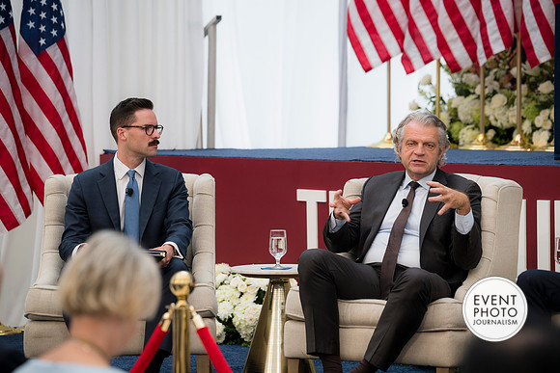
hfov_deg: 13.7
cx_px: 280
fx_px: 2334
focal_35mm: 150
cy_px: 186
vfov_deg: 9.2
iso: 200
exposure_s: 1/160
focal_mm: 150
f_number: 4
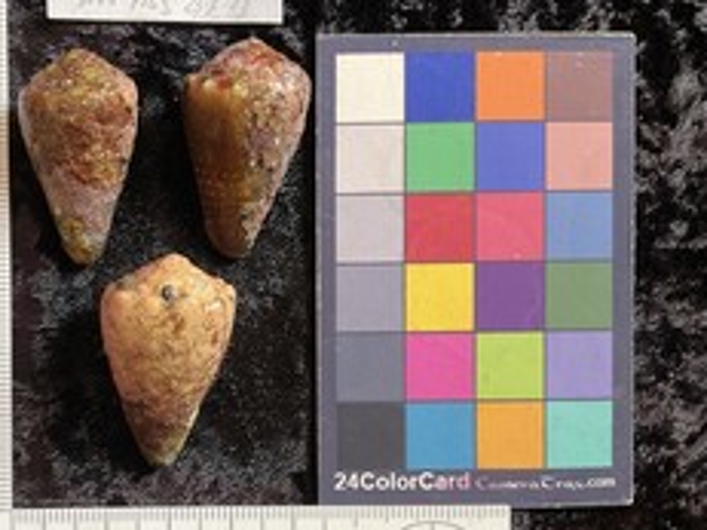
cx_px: 181
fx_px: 898
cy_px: 329
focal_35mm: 44
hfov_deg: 41.7
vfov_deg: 32.7
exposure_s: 1/60
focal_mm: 3
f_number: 1.8
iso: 64
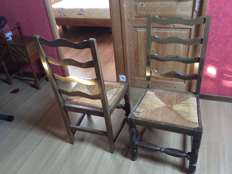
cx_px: 116
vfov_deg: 44.1
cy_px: 87
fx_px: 214
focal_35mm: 32
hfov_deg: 56.9
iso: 250
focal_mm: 3.3
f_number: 2.4
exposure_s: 1/25
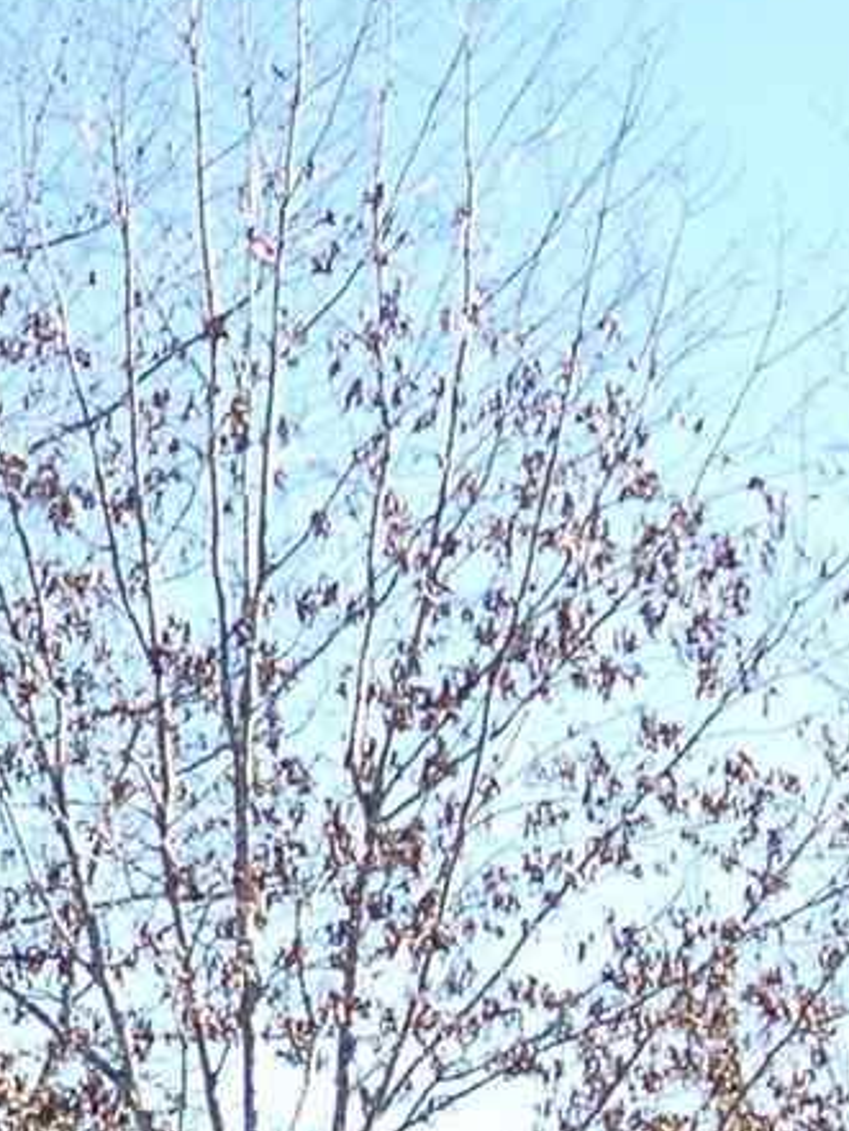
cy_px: 1982
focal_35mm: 181
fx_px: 5916
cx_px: -998
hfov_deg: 7.8
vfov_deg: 10.3
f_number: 5
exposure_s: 1/250
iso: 100
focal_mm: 10
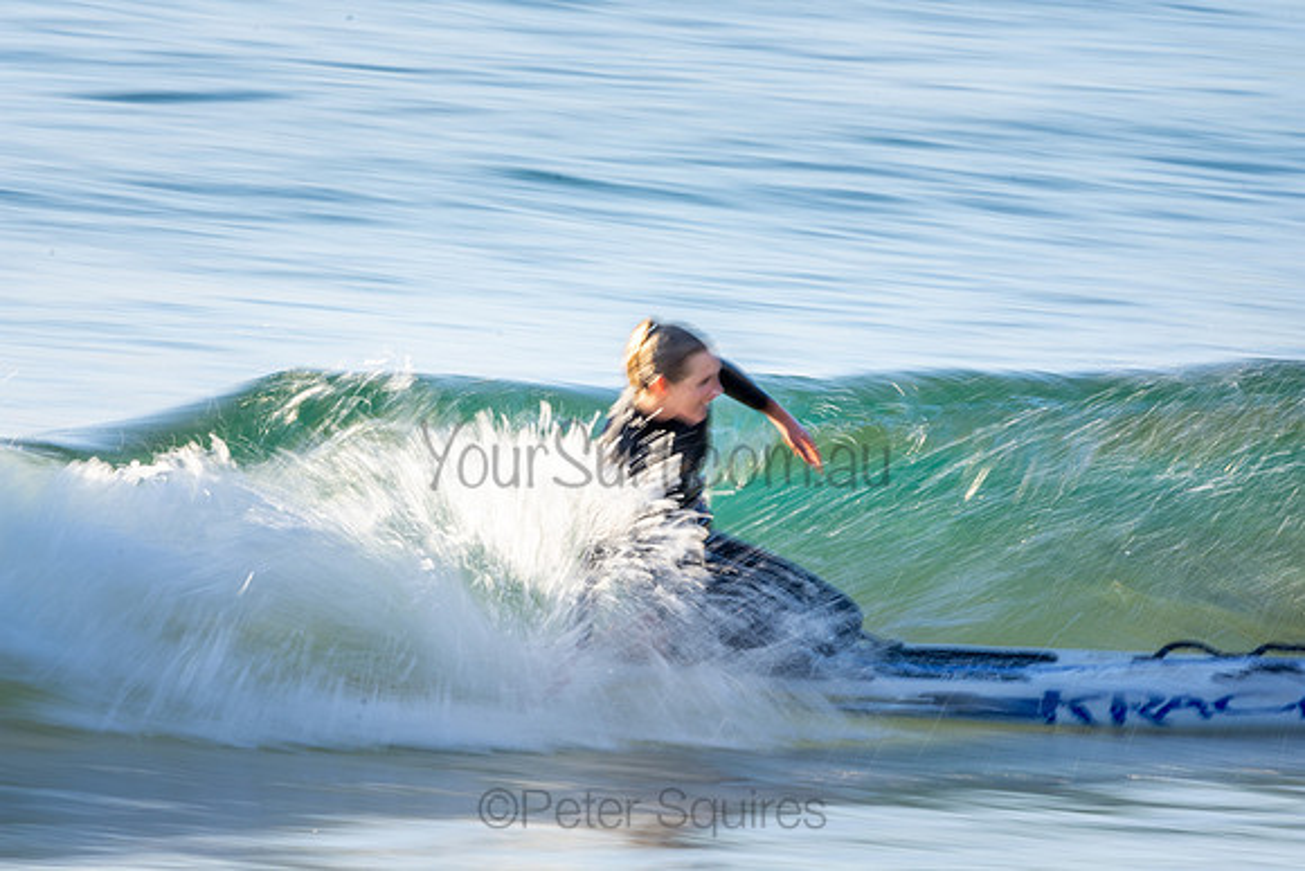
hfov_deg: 3.6
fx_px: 20666
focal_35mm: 570
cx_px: 652
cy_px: 436
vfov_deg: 2.4
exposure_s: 1/20
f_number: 22
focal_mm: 380
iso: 100
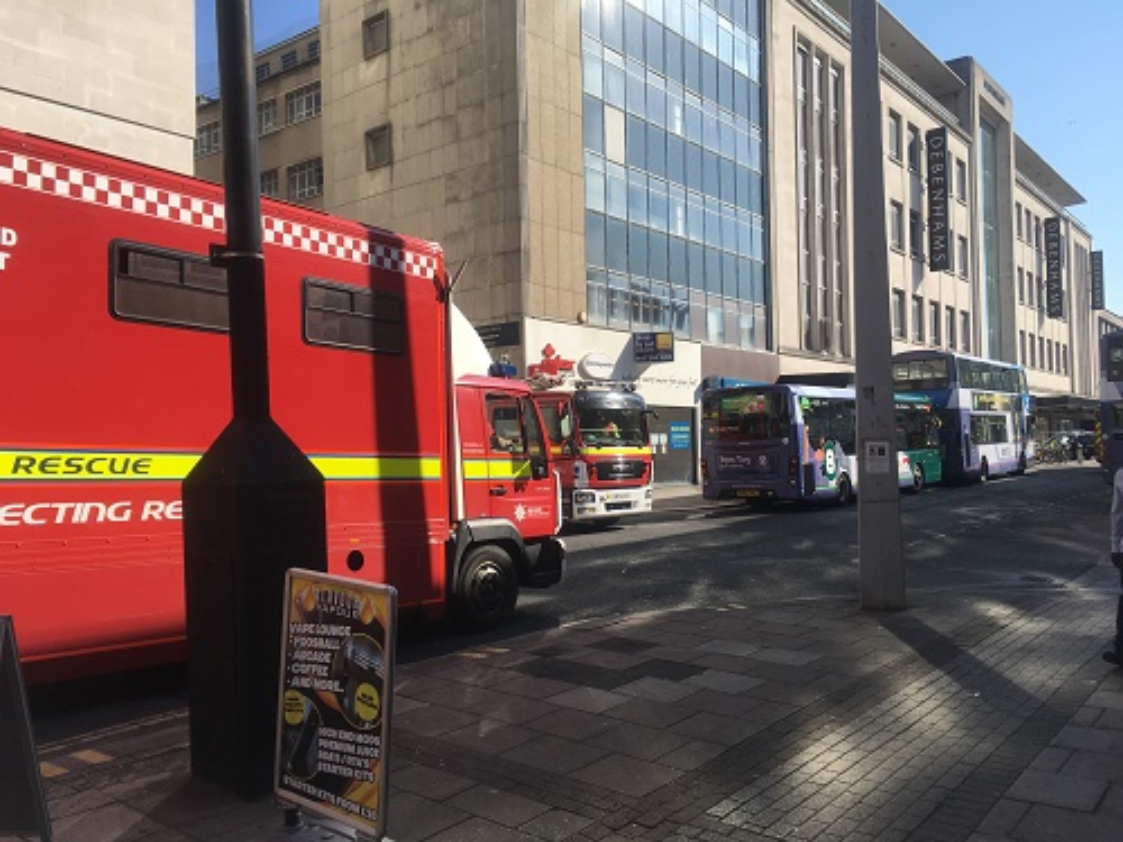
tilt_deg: +1.1
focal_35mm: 29
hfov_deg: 61.7
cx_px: 562
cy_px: 421
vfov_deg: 48.2
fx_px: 941
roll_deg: +0.5
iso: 25
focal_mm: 4.15
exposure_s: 1/1241
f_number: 2.2
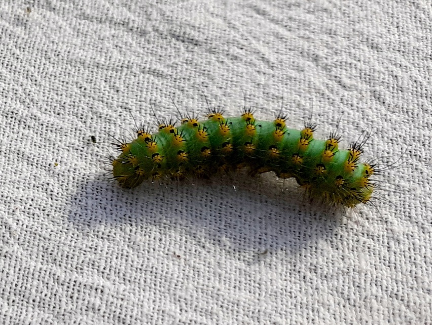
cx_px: 216
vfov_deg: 51.4
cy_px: 162
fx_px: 337
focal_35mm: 27
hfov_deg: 65.3
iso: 40
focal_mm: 3.6
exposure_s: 1/5000
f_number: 1.9
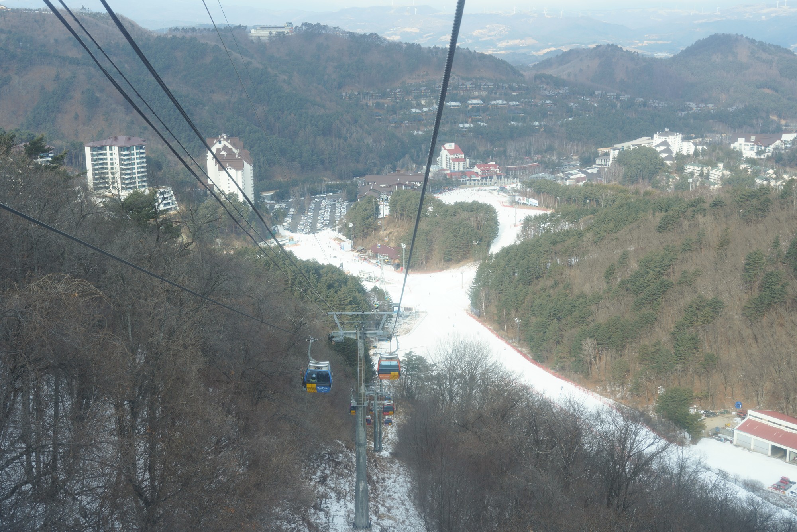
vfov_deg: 29.9
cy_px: 266
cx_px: 398
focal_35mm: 45
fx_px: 996
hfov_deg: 43.6
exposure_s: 1/100
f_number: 7.1
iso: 100
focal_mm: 45
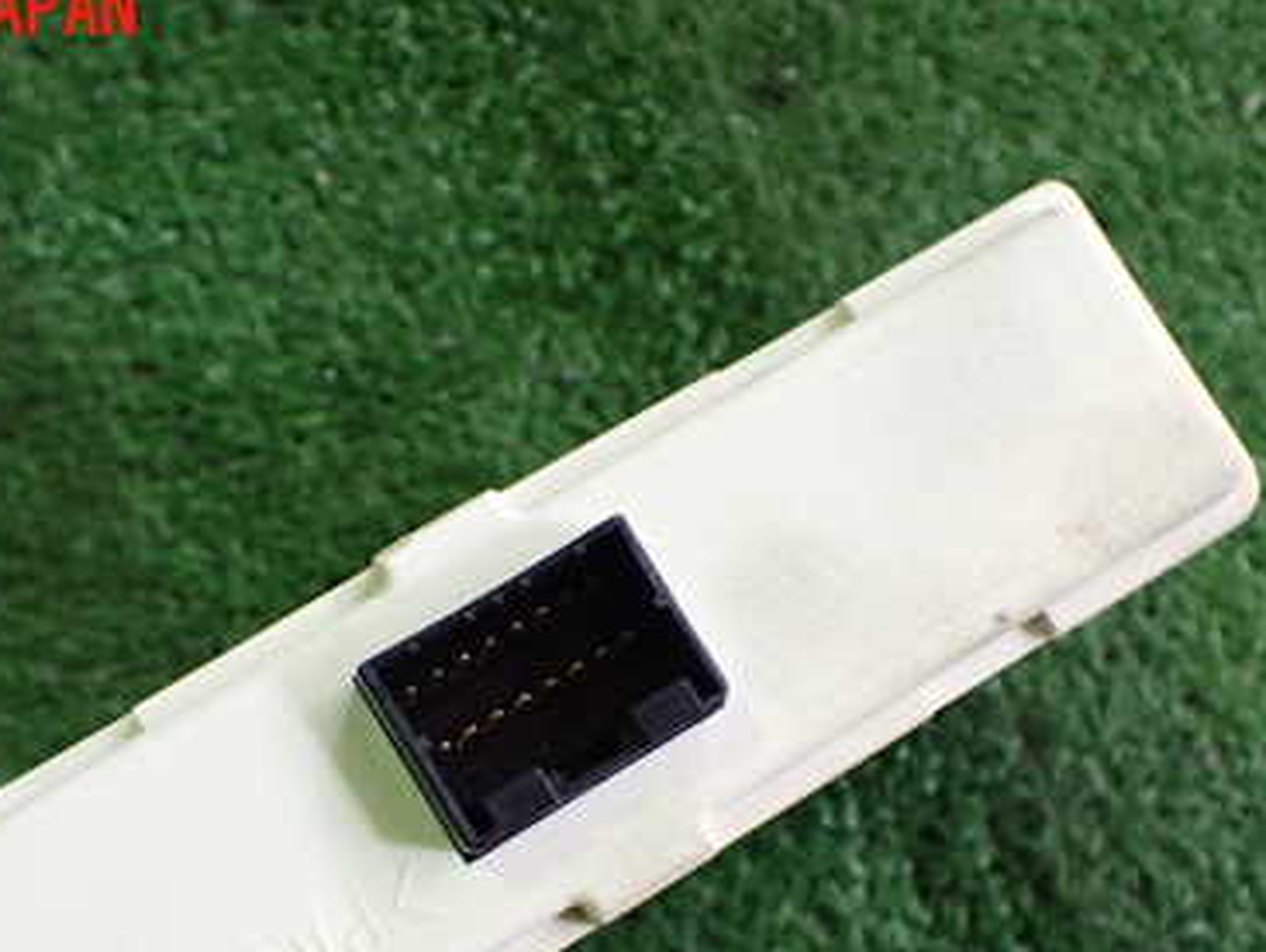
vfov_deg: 29.1
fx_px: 1794
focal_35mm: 49
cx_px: 545
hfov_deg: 38.8
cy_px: 745
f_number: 2.3
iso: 500
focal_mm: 5.4
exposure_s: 1/125
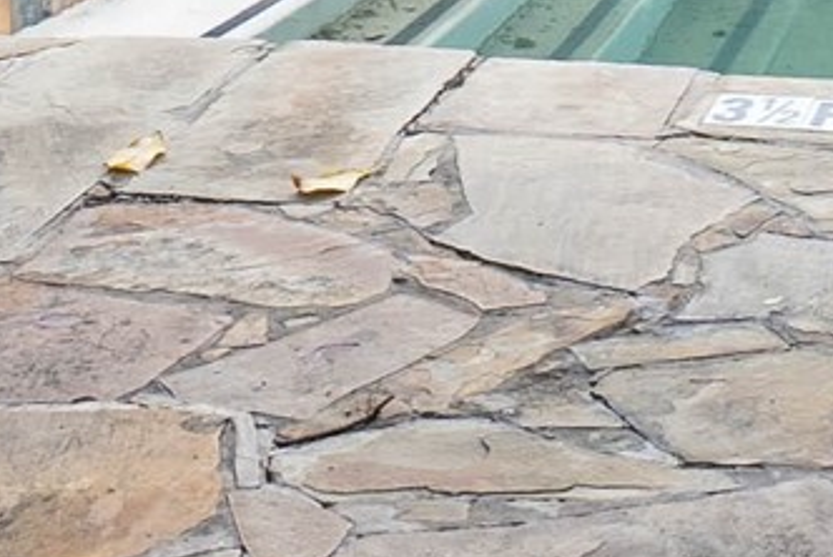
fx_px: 2270
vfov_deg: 12.9
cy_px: -404
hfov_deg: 20.7
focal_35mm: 98
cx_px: 567
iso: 125
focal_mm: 10
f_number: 8
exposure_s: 1/40
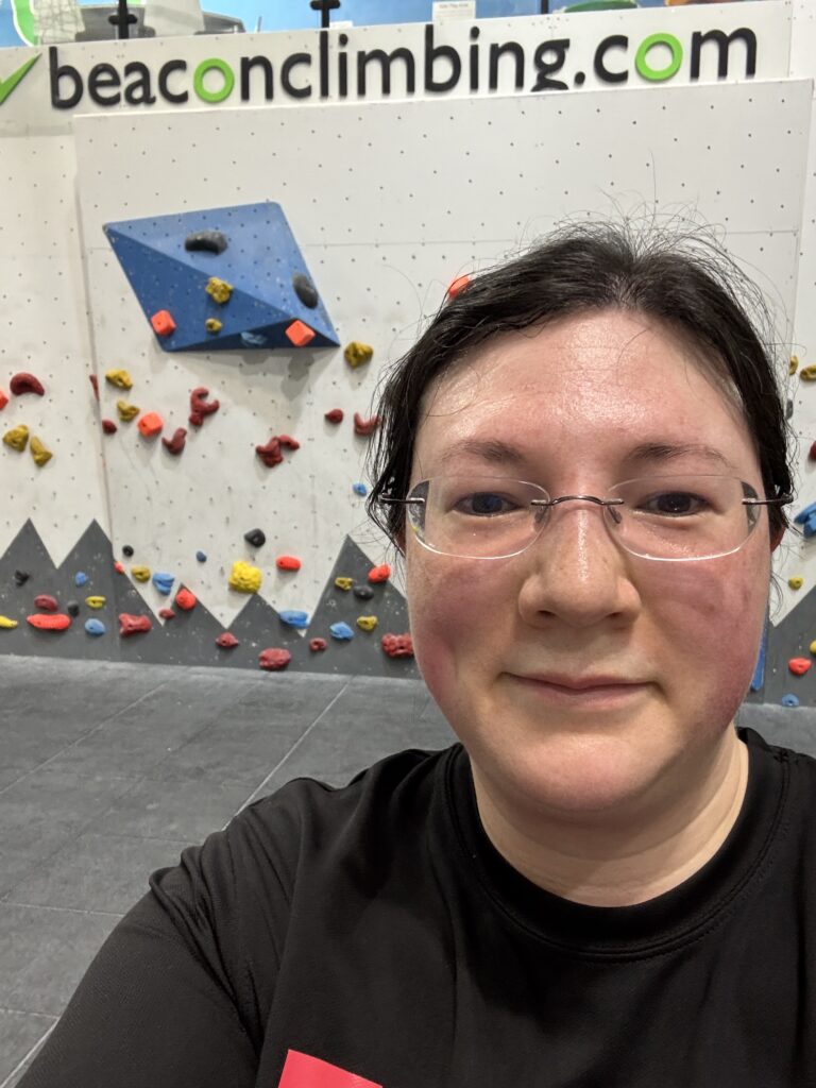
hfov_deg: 46.8
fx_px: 943
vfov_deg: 60.0
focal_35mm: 30
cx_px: 408
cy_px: 544
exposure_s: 1/33
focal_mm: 2.69
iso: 250
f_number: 1.9
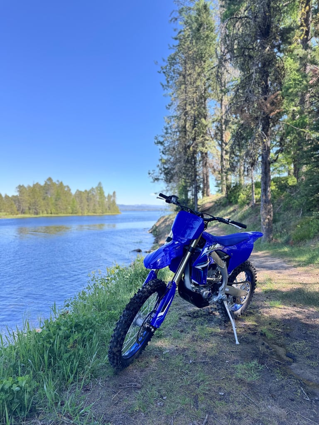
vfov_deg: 71.6
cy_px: 212
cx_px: 160
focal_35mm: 24
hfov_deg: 56.8
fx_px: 295
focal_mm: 6.76
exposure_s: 1/428
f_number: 1.78
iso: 80
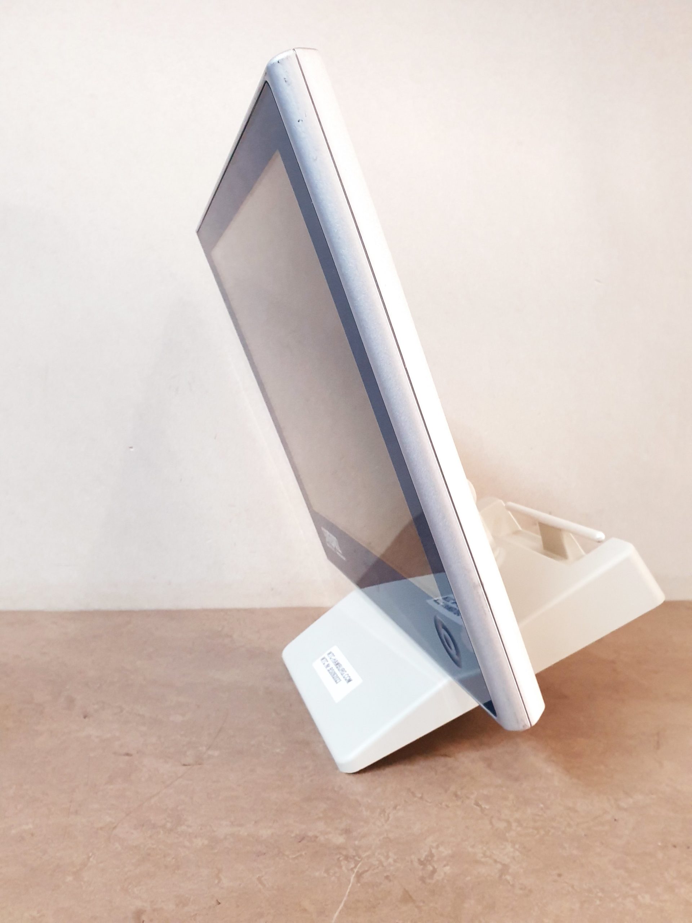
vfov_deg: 67.3
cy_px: 462
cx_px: 346
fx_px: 693
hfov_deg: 53.1
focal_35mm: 26
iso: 400
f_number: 2.4
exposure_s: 1/50
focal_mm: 4.3
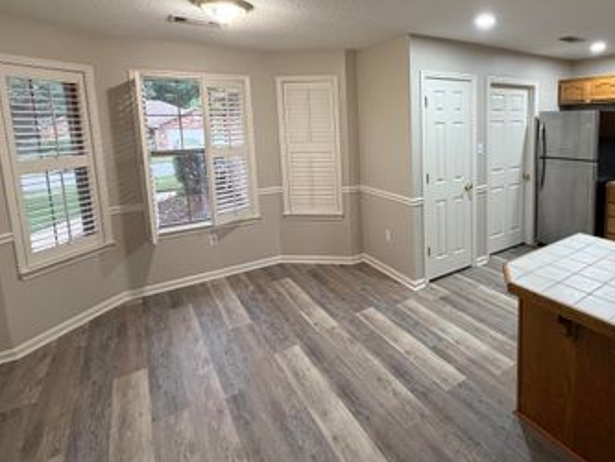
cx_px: 434
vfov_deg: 62.3
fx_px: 373
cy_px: 165
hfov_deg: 75.2
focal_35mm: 21
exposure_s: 1/60
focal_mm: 2.22
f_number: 2.2
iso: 250
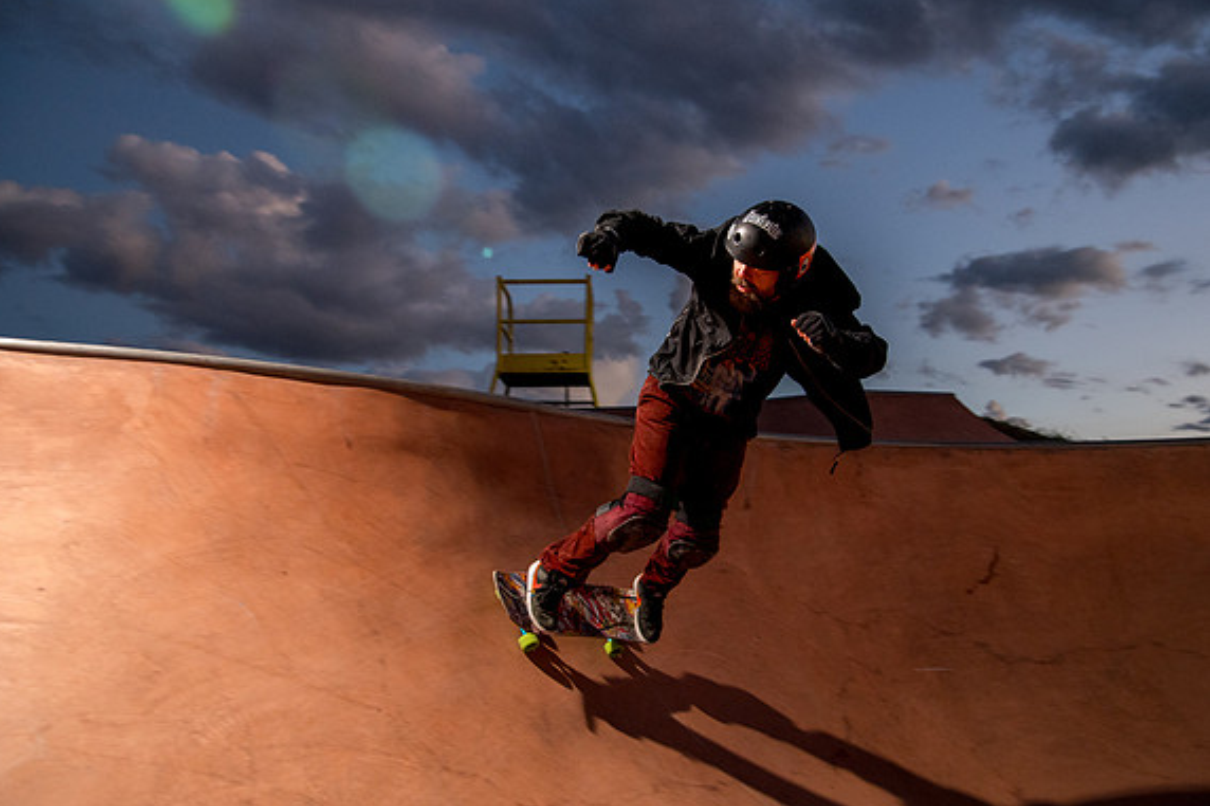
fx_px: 1142
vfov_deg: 38.9
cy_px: 405
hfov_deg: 55.8
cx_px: 640
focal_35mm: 34
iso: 5000
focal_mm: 30
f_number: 4
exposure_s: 1/250
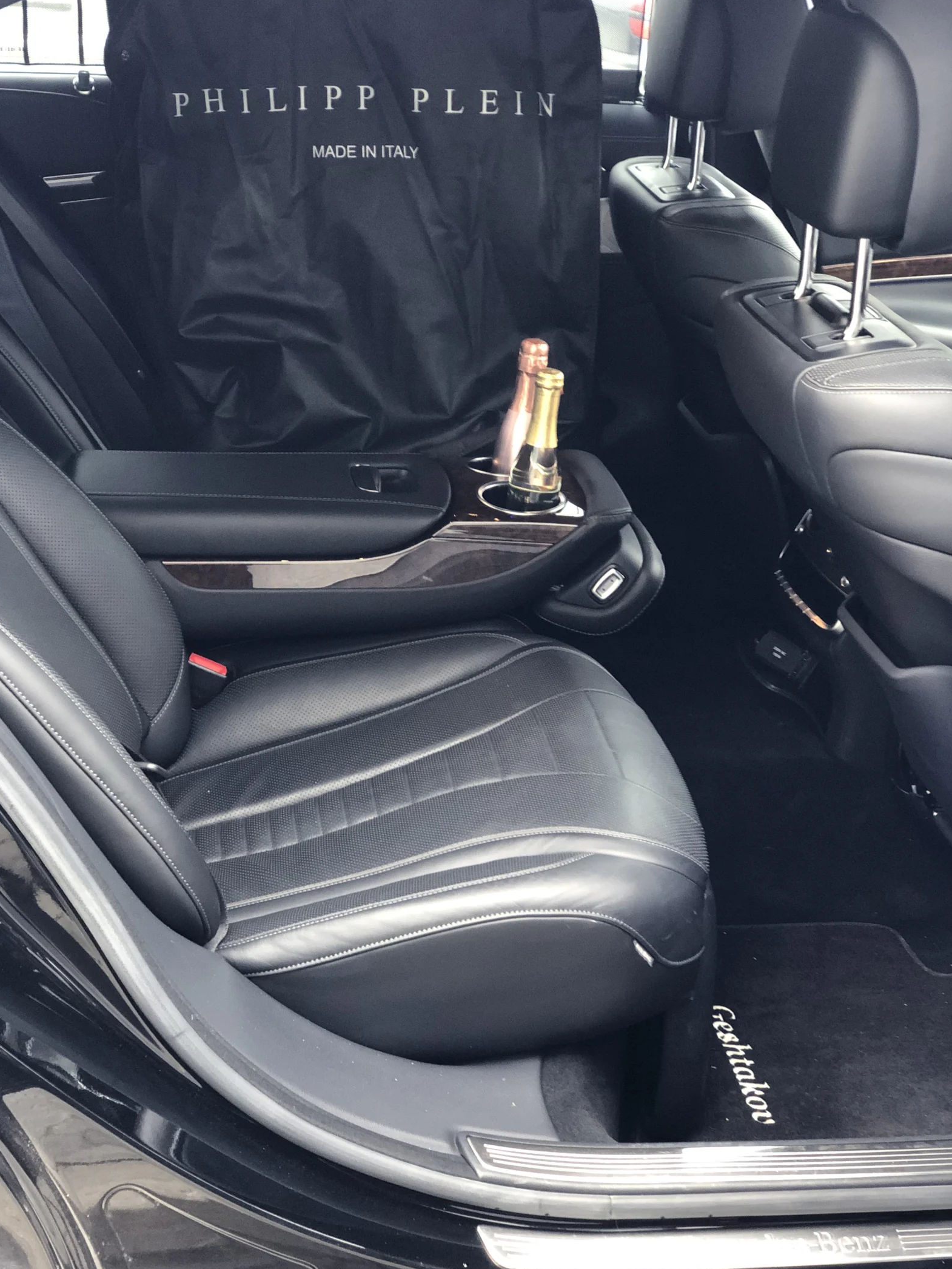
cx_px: 472
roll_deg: -2.9
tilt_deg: -23.5
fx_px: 1943
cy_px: 644
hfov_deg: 27.5
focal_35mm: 53
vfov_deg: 36.2
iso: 125
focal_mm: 6
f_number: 2.4
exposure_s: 1/30
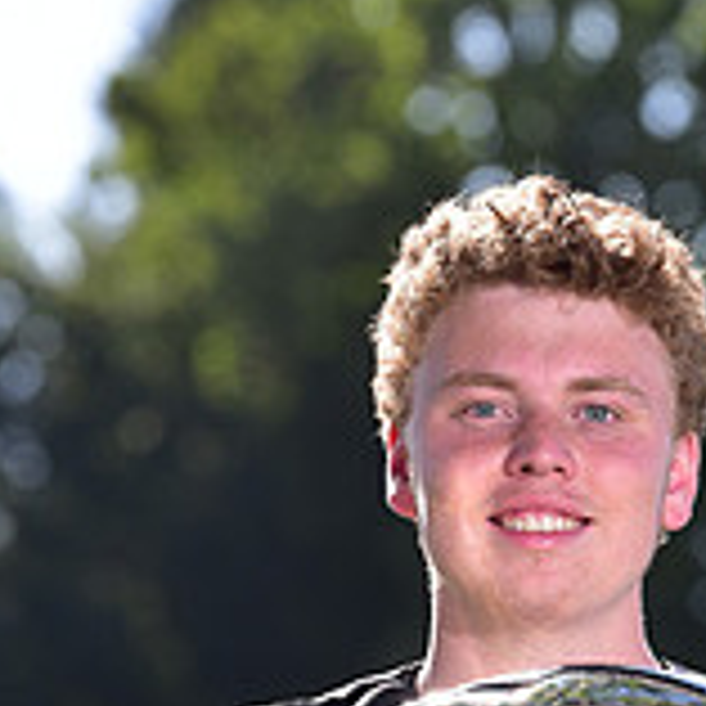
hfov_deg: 3.3
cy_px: 863
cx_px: 564
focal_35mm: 535
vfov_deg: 3.3
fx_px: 12345
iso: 100
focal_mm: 170
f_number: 5.6
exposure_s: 1/250
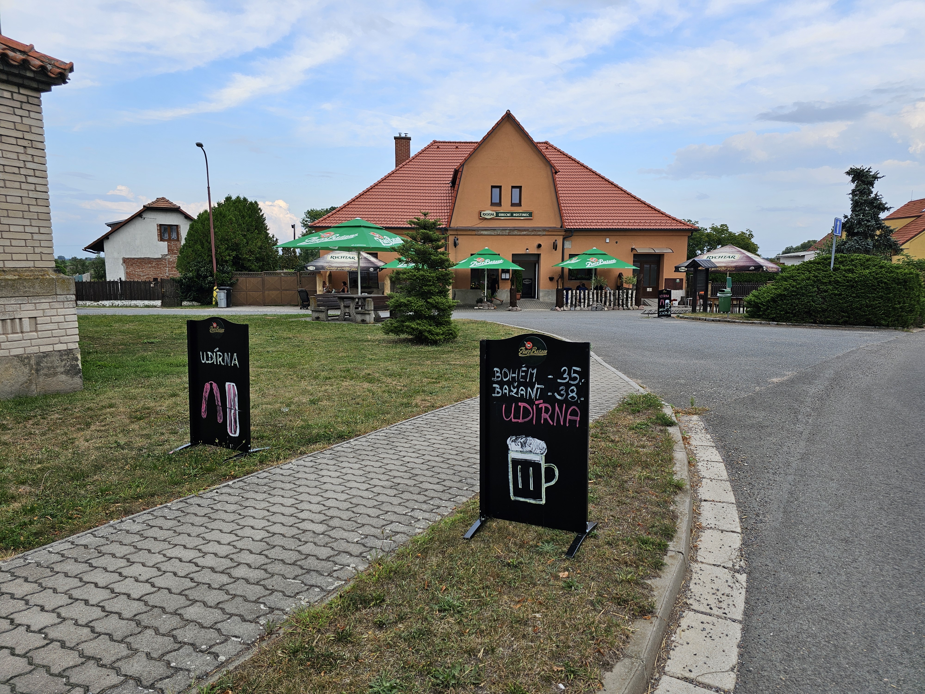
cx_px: 462
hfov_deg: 73.9
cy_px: 347
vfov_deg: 58.9
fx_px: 615
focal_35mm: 23
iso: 12
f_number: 1.7
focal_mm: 6.3
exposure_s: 1/180
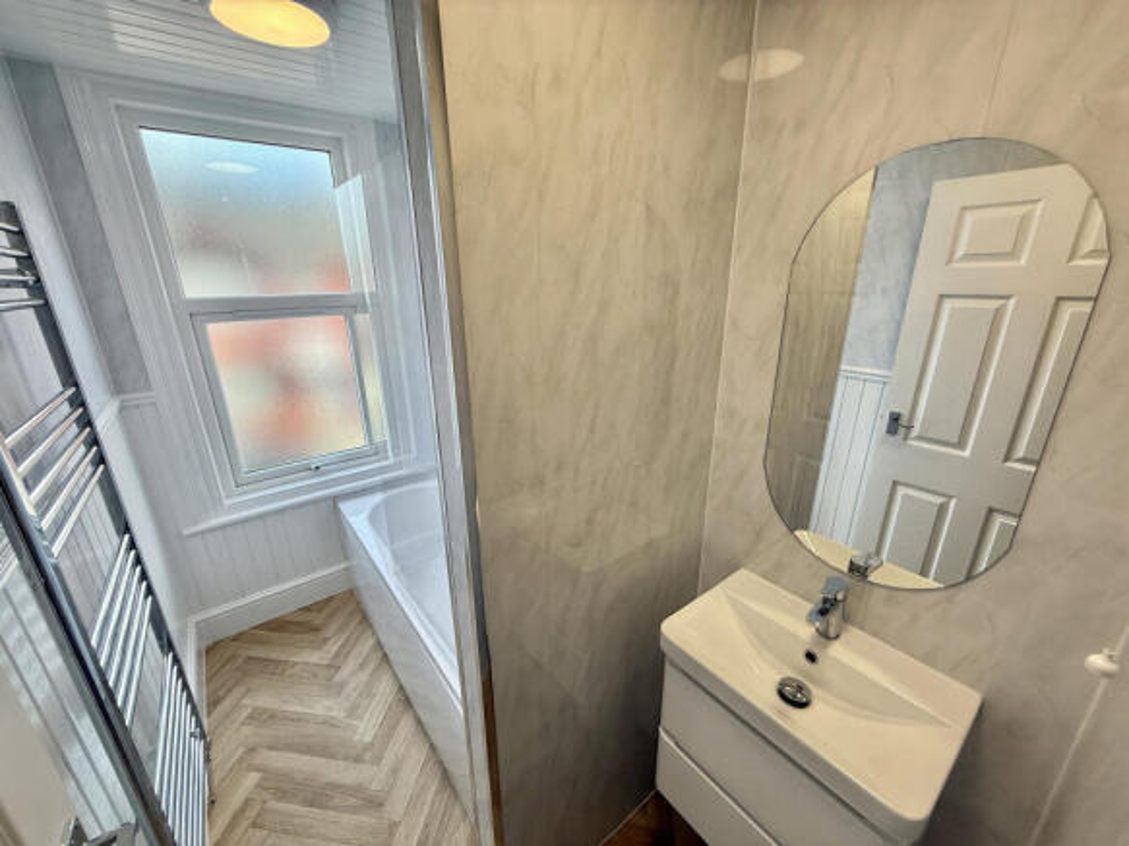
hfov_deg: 102.1
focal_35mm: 14
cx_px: 564
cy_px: 423
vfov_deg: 85.7
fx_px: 457
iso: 64
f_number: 2.2
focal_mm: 2.22
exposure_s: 1/155
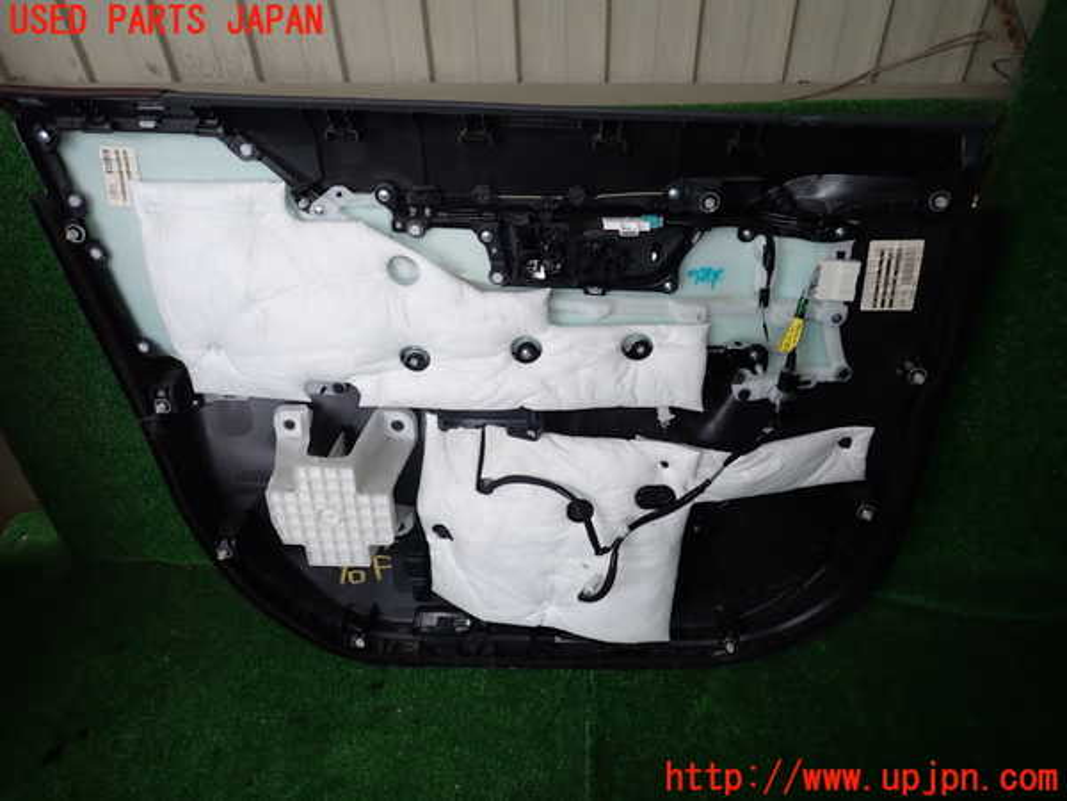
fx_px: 771
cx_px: 534
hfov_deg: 69.4
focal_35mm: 25
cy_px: 400
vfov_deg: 54.9
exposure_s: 1/30
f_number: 5.6
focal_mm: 4.5
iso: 100
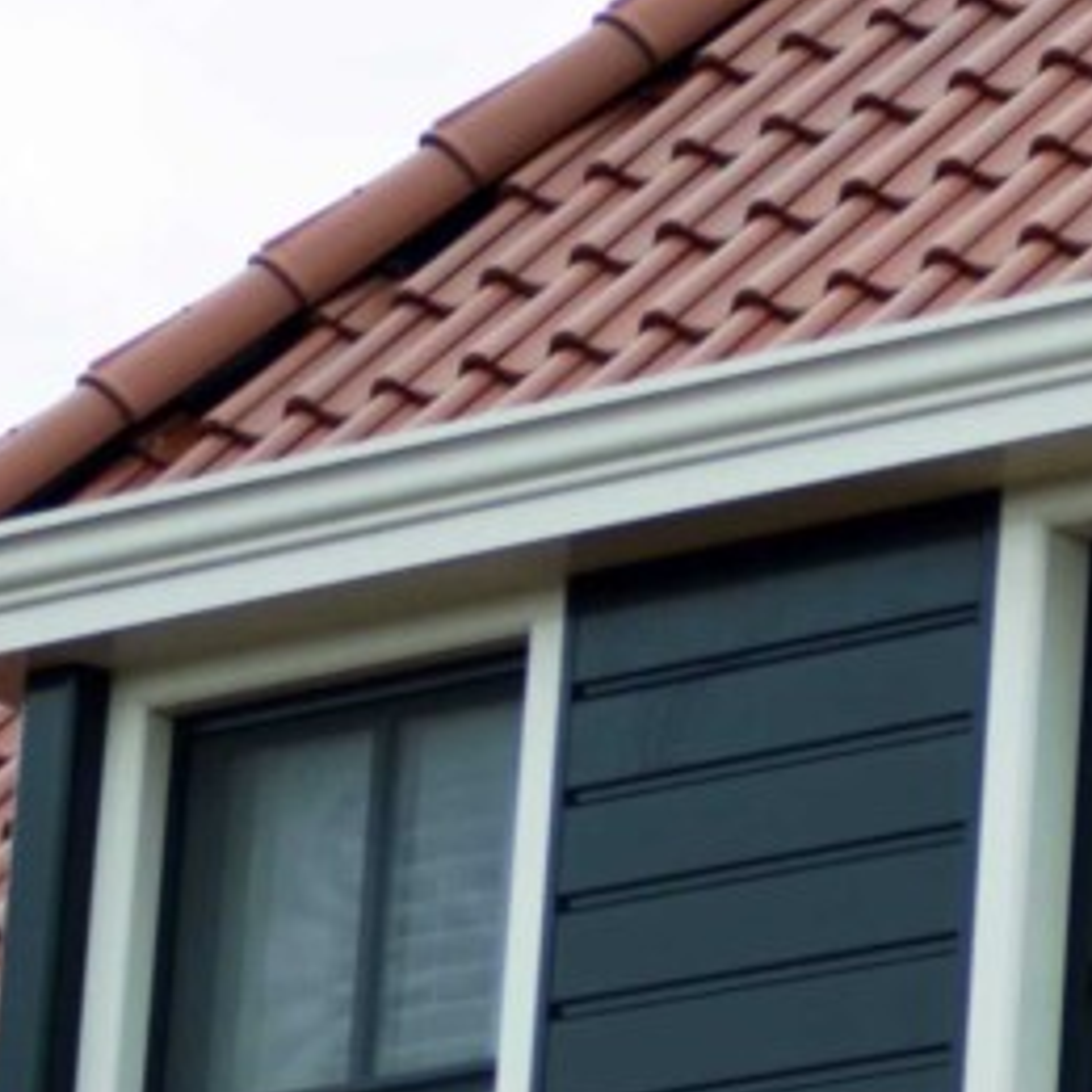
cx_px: 1252
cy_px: 811
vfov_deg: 5.7
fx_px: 10993
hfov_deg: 5.7
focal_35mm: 308
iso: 400
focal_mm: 70
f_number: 5
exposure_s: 1/400
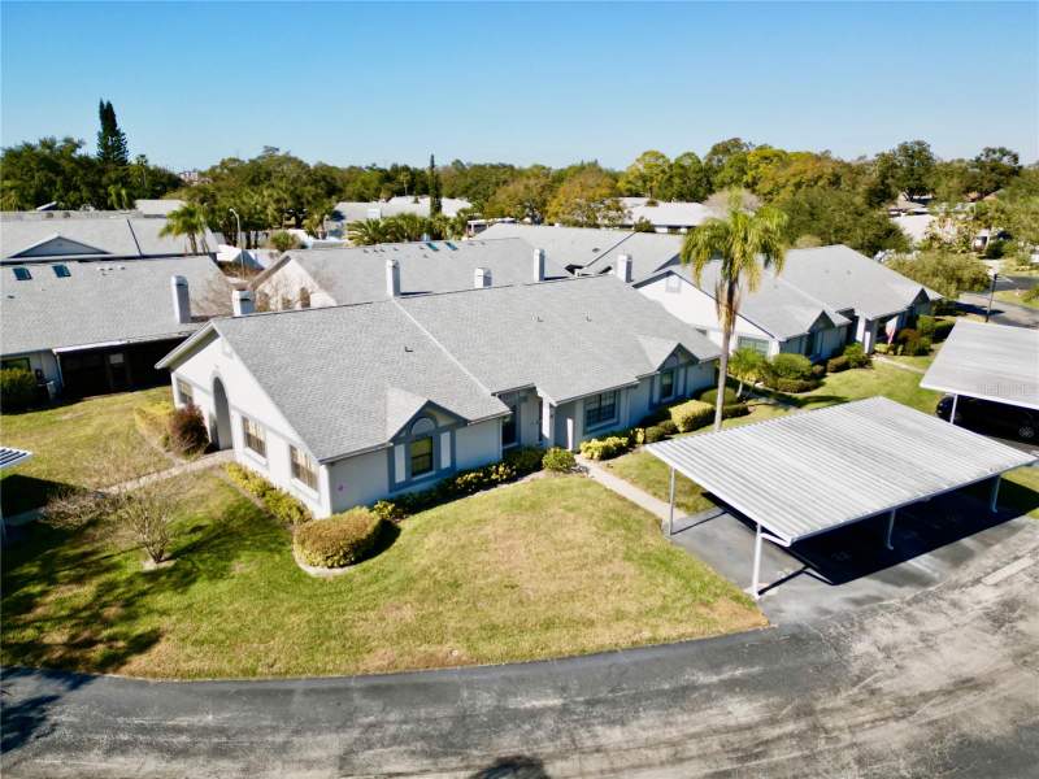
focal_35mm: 24
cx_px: 520
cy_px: 390
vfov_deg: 56.8
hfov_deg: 71.6
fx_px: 720
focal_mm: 6.72
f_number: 1.7
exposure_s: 1/3200
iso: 120
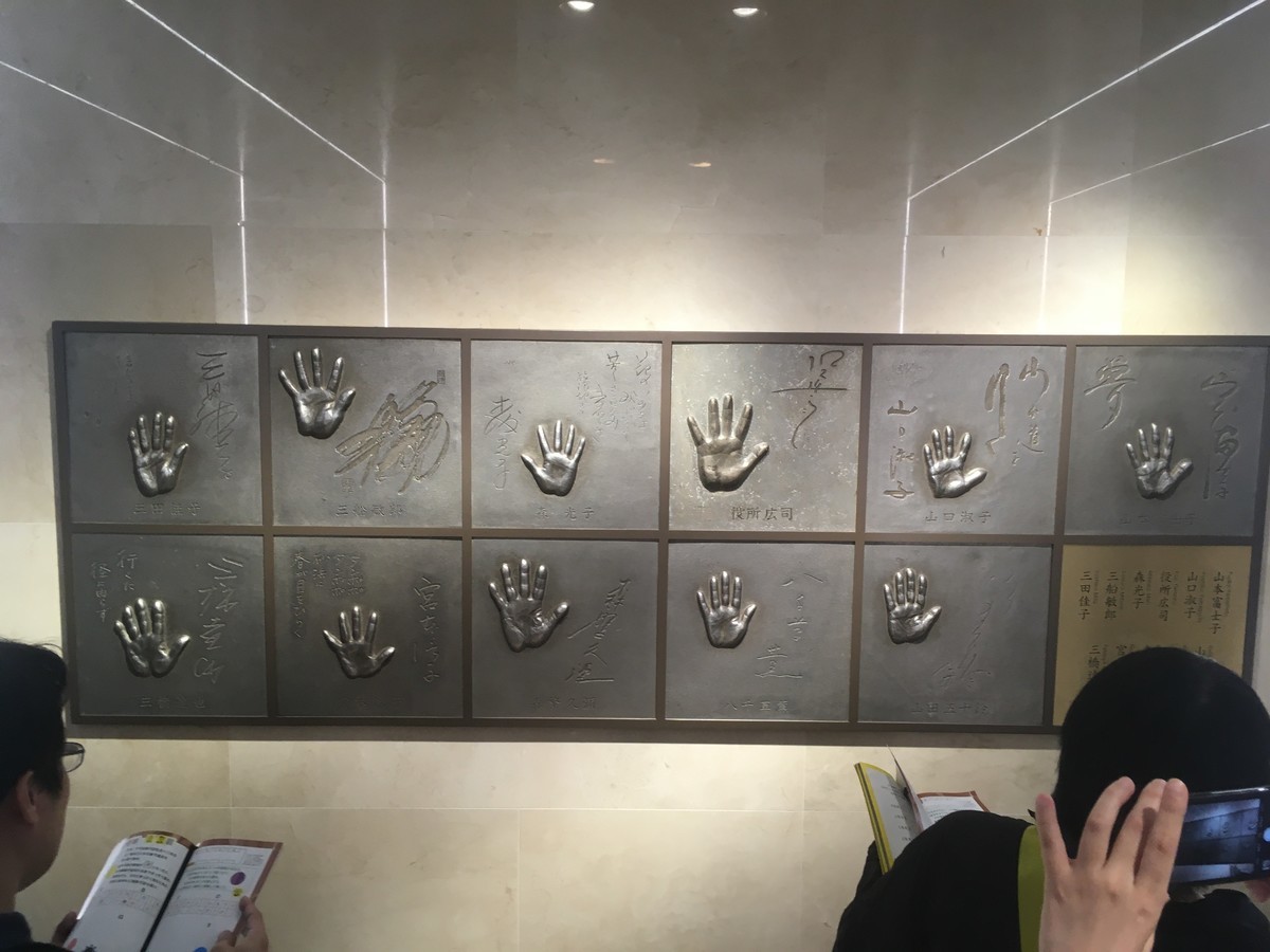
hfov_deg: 61.7
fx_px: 1064
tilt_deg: -8.3
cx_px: 635
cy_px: 476
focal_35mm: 29
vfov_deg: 48.2
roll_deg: -1.1
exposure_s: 1/30
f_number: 2.2
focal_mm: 4.15
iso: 64
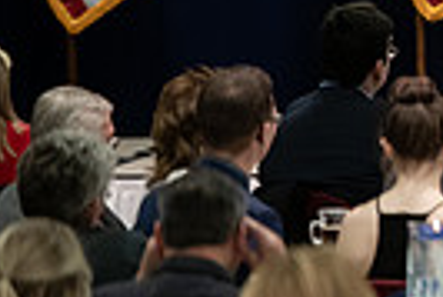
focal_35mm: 765
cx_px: 943
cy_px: 62
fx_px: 9424
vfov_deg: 1.8
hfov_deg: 2.7
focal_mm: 175
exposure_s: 1/200
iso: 2000
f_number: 3.2
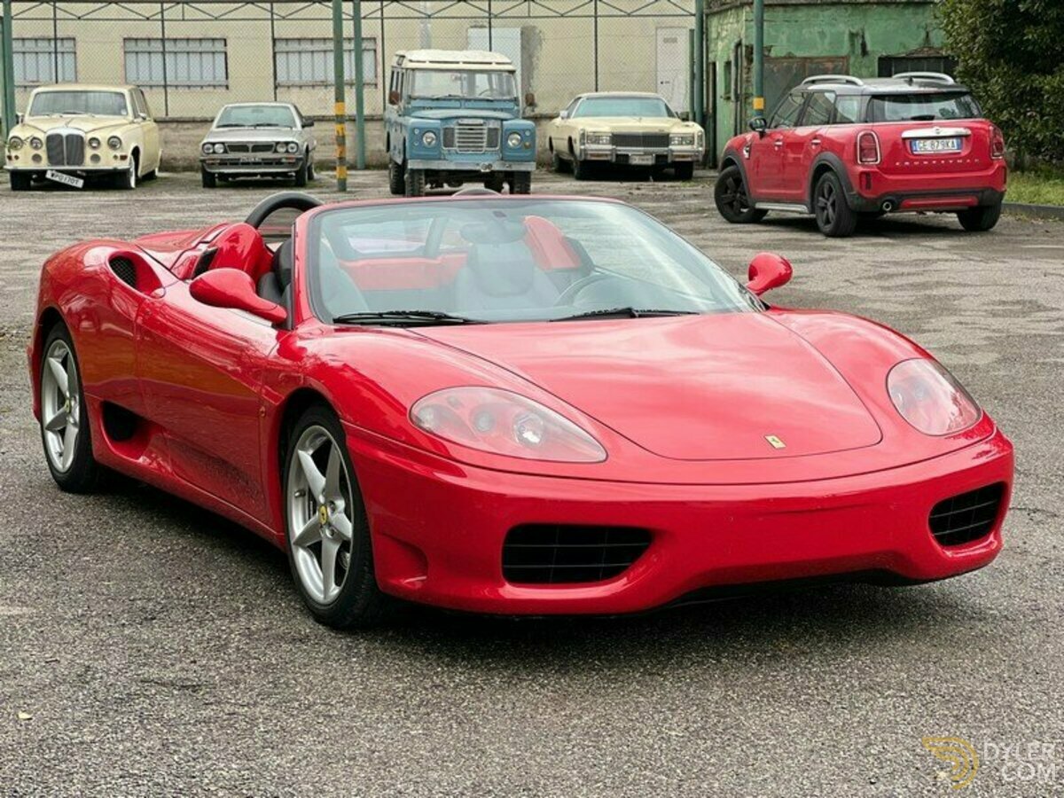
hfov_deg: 25.3
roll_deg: +0.9
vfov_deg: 19.1
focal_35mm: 77
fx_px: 2367
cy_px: 399
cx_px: 532
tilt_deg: -7.3
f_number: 2.8
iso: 40
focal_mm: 9
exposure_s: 1/121
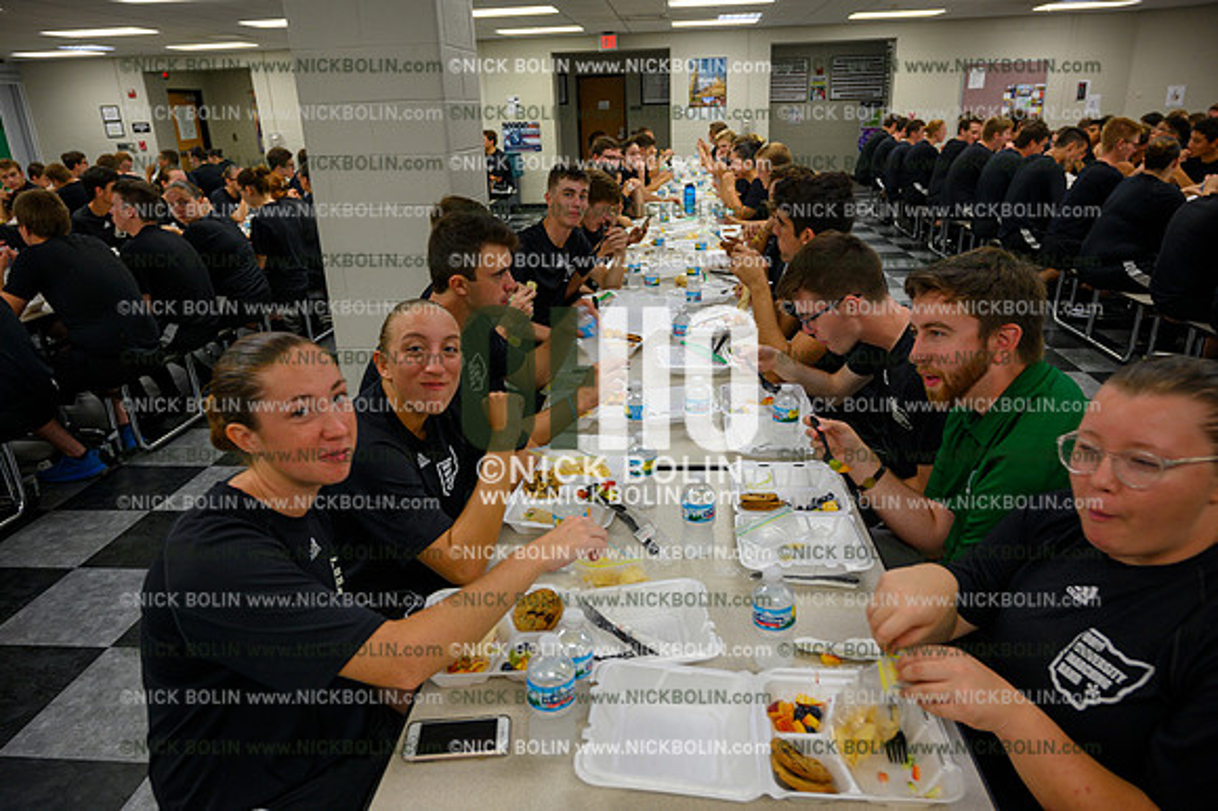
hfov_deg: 73.8
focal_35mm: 24
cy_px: 406
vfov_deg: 53.1
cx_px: 609
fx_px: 812
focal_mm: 24
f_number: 4.5
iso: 200
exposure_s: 1/50
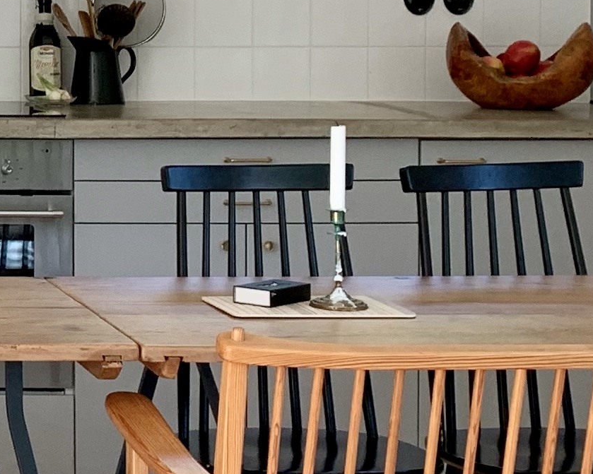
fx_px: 2141
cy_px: 18
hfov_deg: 14.3
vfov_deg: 12.5
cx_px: -388
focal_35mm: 122
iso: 50
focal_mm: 4.25
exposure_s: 1/121
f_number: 1.8
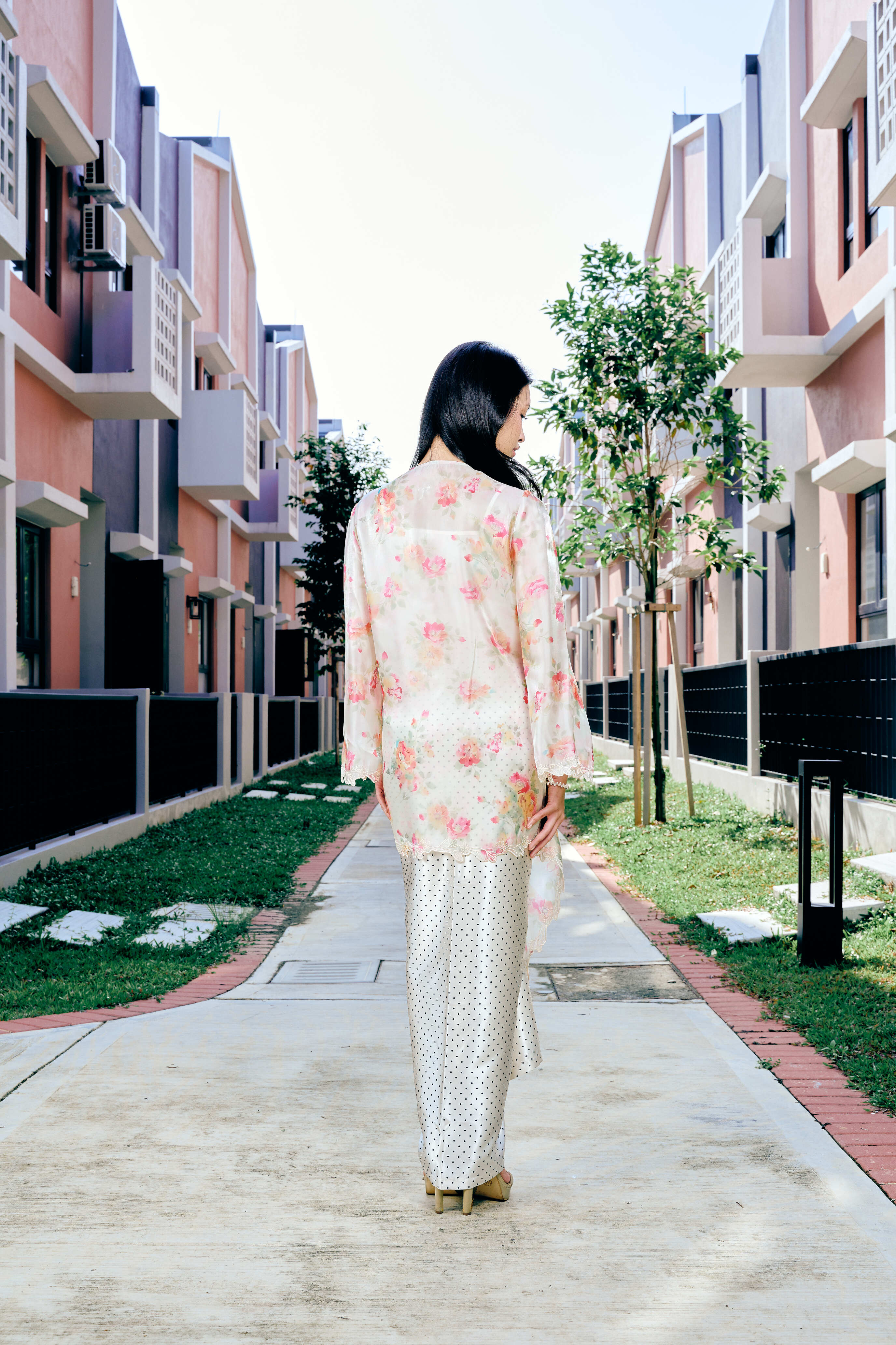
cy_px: 672
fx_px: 1605
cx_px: 448
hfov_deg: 31.2
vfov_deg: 45.4
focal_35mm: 43
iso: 125
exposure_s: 1/125
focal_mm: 43
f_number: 8
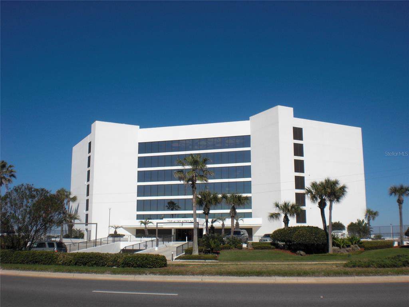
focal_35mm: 38
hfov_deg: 49.0
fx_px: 449
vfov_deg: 37.7
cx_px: 204
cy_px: 154
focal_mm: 6.3
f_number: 5.6
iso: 64
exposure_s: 1/1000
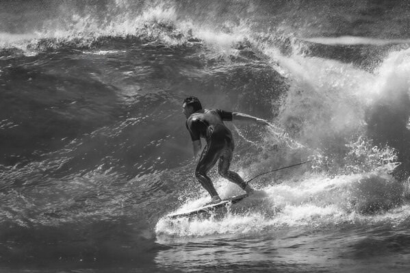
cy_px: 136
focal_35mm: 500
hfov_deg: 4.1
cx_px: 205
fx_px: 5693
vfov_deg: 2.7
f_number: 5.6
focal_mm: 500
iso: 200
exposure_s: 1/6400
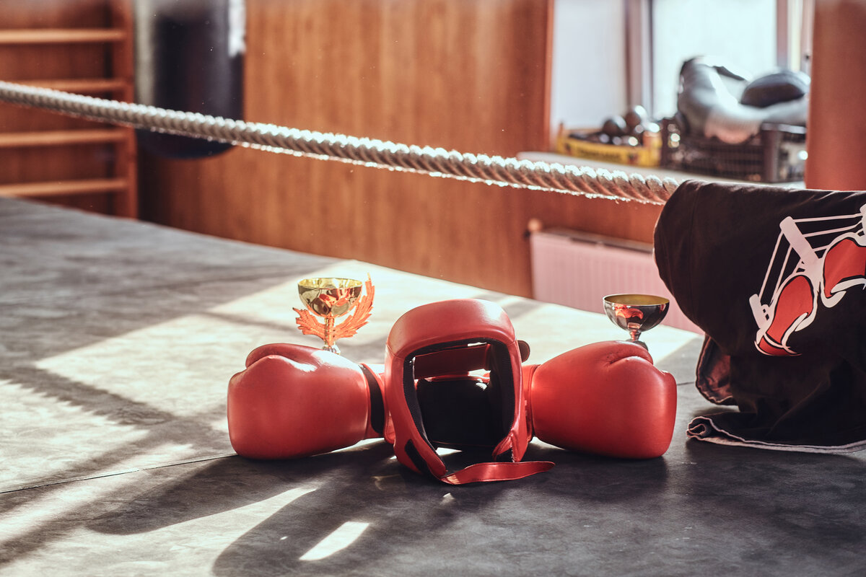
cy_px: 288
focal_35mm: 84
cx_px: 433
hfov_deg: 24.2
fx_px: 2021
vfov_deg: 16.3
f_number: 2.8
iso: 250
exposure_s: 1/125
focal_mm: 56
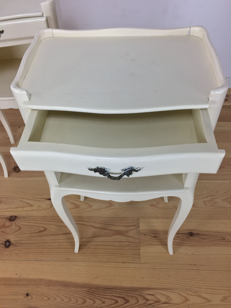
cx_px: 116
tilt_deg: -49.2
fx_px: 258
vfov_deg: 61.7
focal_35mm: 29
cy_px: 154
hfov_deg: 48.2
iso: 32
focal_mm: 4.15
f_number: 2.2
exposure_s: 1/33
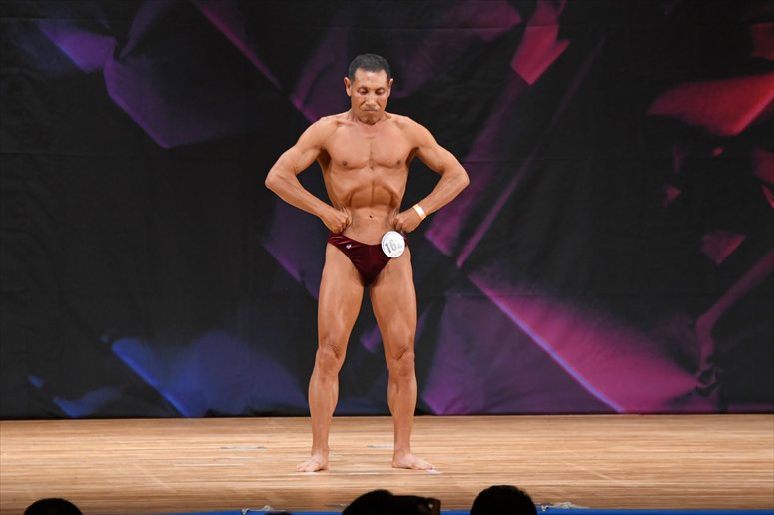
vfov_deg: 4.8
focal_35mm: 285
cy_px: 258
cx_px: 387
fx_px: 6125
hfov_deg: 7.2
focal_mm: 190
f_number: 5.6
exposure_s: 1/400
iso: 3200
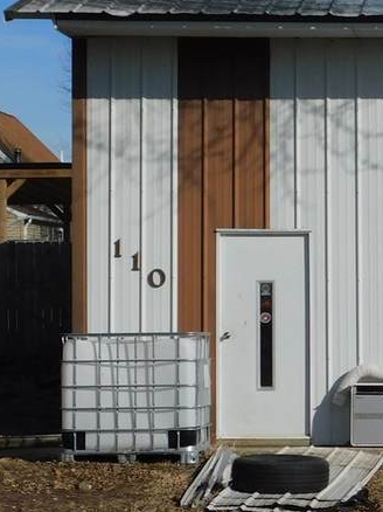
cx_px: 564
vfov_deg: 16.8
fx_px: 1728
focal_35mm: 117
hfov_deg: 12.1
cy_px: 244
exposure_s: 1/800
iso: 125
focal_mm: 7.1
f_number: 7.2
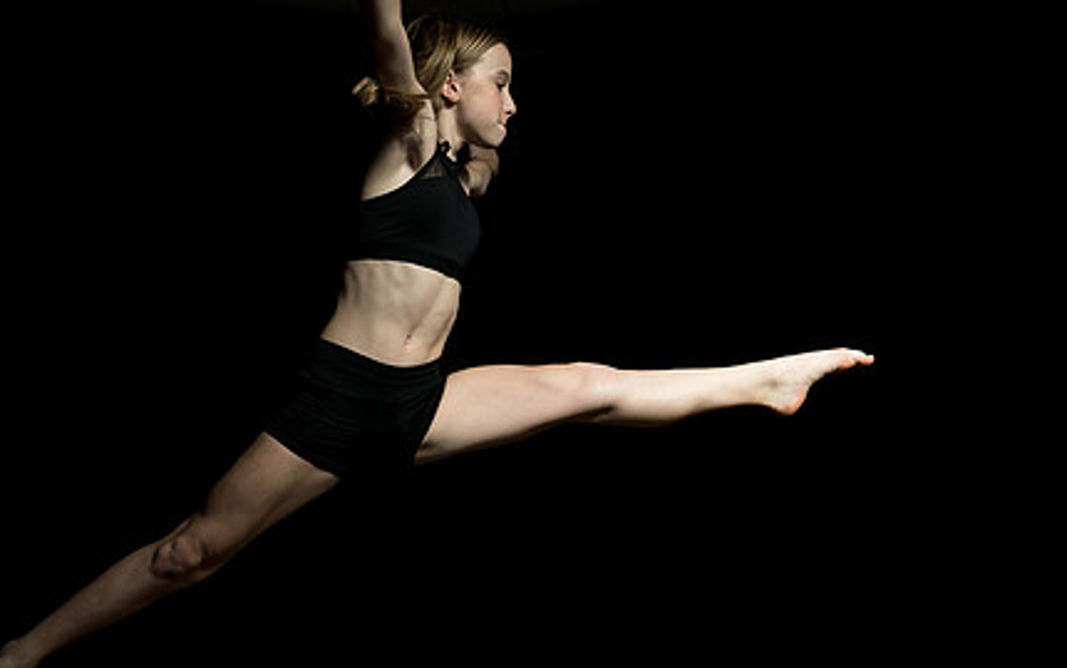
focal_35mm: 43
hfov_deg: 46.2
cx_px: 543
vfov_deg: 29.2
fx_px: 1251
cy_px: 543
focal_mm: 24
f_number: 9
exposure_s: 1/250
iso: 200
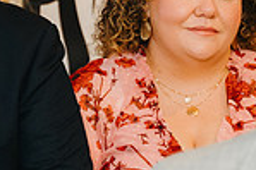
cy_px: 51
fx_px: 2145
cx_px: 94
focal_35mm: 302
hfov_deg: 6.8
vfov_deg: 4.5
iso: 1000
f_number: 2.8
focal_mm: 75
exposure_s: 1/200
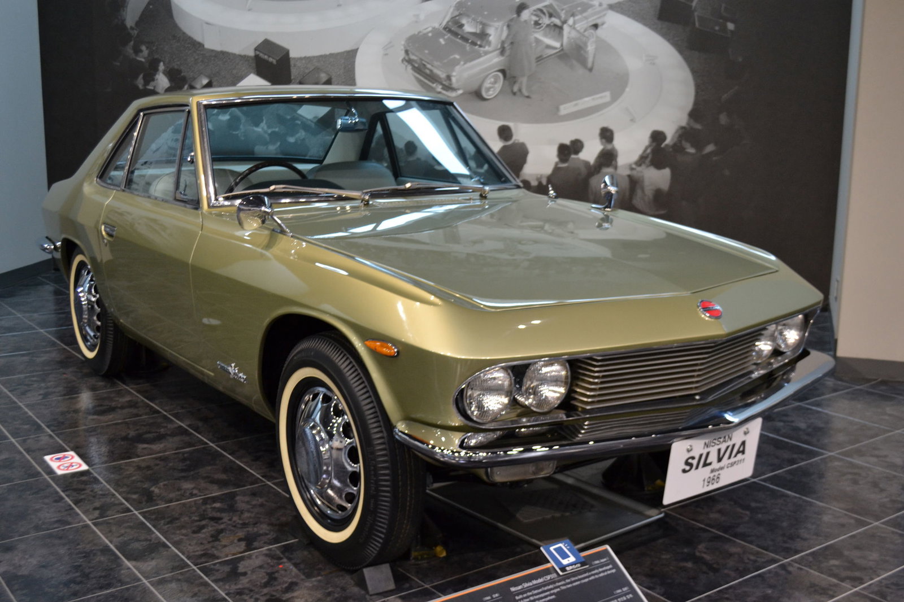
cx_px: 452
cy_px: 301
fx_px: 979
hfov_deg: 49.6
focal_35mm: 39
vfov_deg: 34.2
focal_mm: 26
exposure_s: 1/60
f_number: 4.2
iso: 720
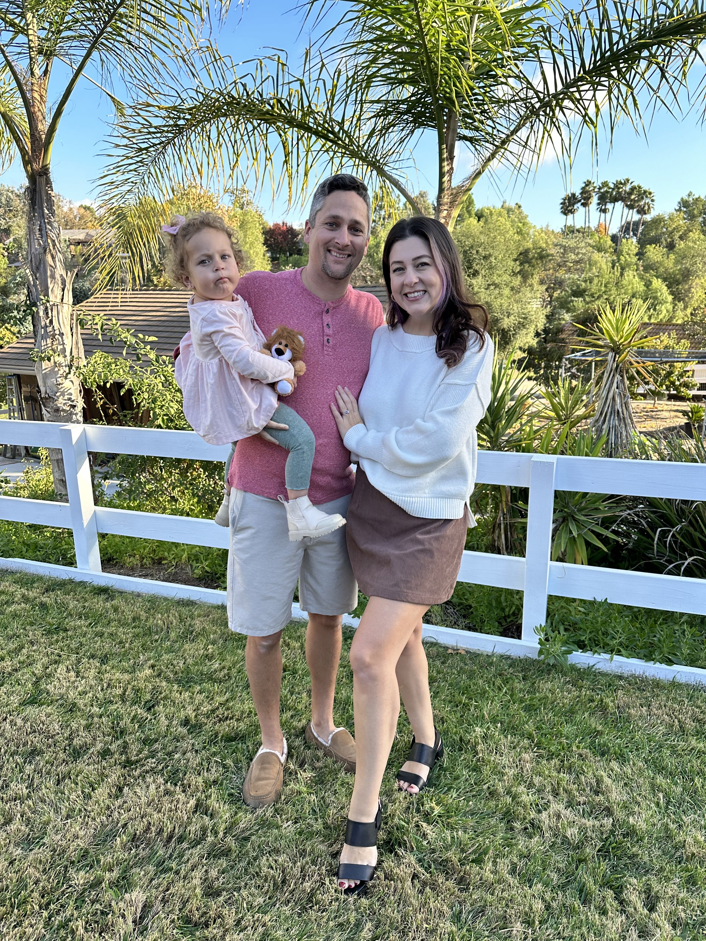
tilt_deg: -14.4
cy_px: 470
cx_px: 353
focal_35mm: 24
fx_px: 653
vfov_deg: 71.6
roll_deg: -0.5
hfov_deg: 56.8
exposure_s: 1/667
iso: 80
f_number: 1.78
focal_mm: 6.86
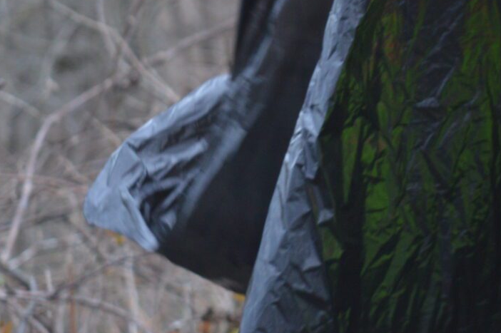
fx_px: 4183
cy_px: -88
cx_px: 702
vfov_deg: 4.5
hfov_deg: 6.8
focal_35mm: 301
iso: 400
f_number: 5.6
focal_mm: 55
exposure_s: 1/25
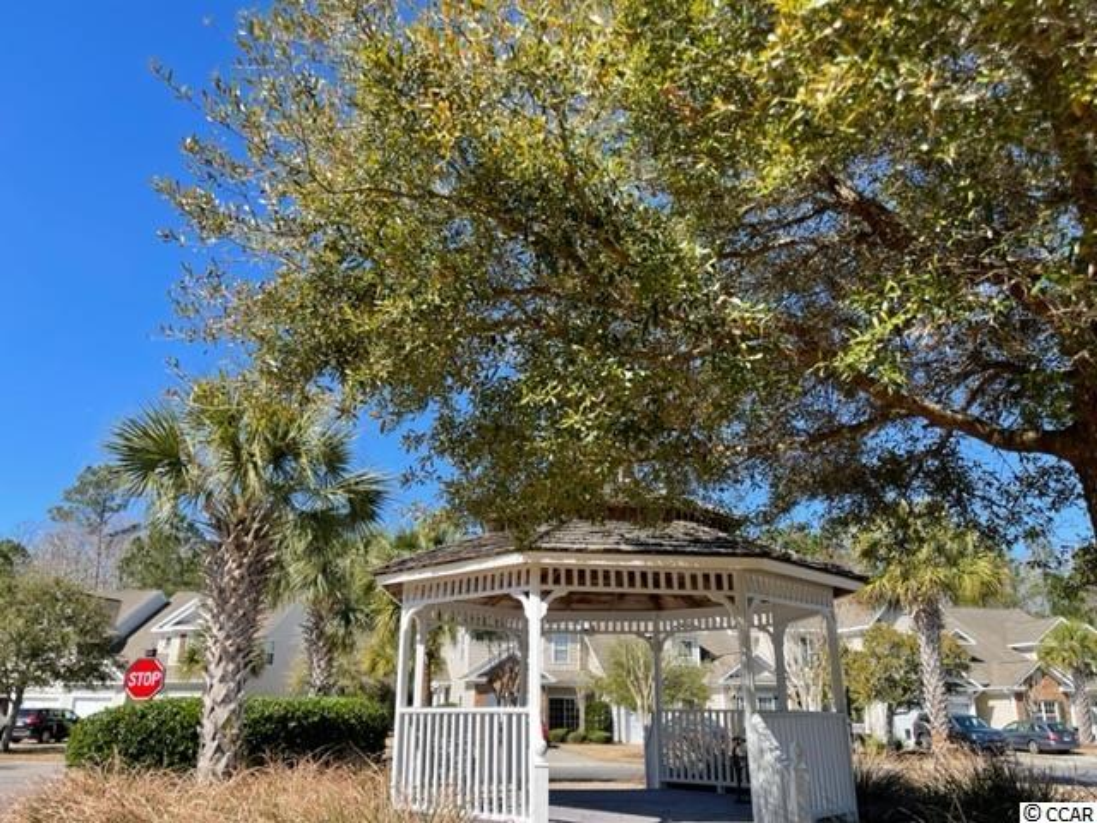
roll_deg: -0.1
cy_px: 412
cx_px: 548
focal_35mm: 26
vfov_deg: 53.1
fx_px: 824
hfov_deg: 67.3
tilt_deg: +19.2
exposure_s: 1/1353
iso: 32
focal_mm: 5.1
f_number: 1.6
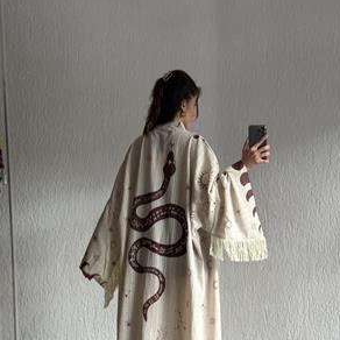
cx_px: 185
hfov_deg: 27.7
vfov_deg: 27.6
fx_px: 689
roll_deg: +1.3
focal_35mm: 62
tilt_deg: -17.1
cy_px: 225
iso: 100
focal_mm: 6.86
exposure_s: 1/121
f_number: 1.78
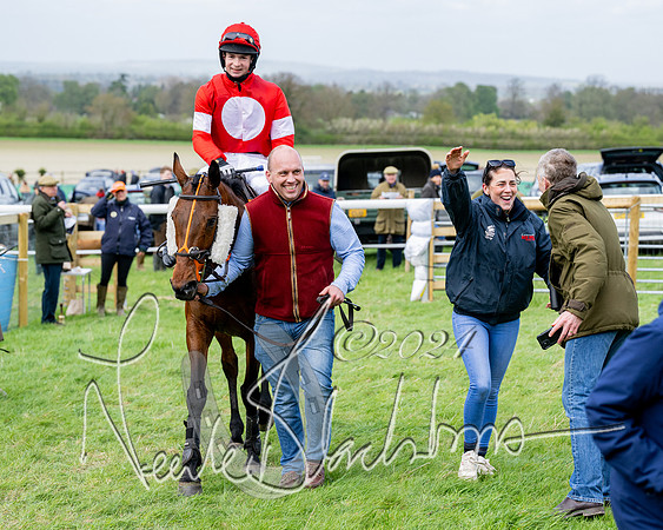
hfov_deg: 19.7
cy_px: 255
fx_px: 1908
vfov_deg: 15.8
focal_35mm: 97
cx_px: 332
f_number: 4
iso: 400
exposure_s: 1/1600
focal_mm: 77
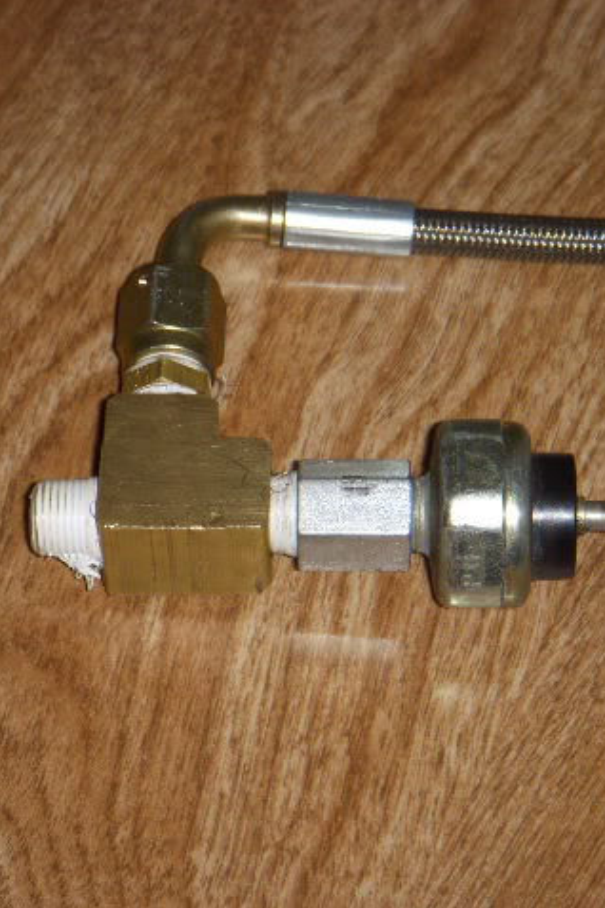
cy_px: 455
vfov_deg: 12.9
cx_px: 318
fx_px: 4008
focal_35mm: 159
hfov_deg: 8.6
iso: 100
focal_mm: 18.9
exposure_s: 1/60
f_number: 4.2
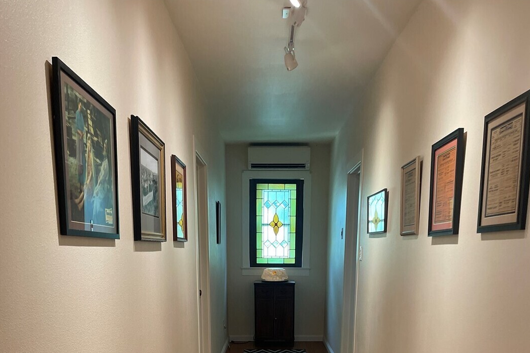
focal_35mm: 37
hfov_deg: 51.9
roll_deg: -0.4
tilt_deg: -11.3
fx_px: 545
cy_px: 360
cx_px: 267
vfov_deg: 32.8
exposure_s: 1/60
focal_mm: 5.1
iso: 320
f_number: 1.6
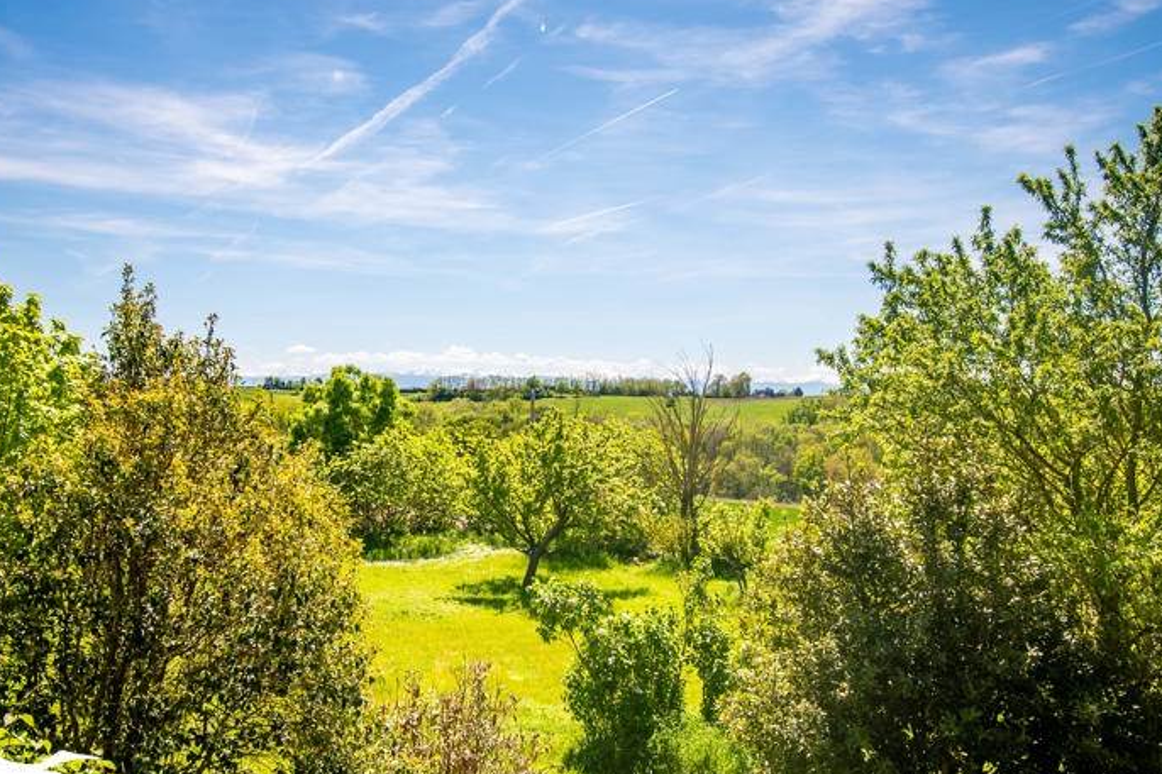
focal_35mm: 35
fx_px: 1129
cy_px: 397
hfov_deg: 54.3
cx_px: 522
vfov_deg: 37.8
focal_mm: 20
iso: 250
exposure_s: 1/800
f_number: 6.3
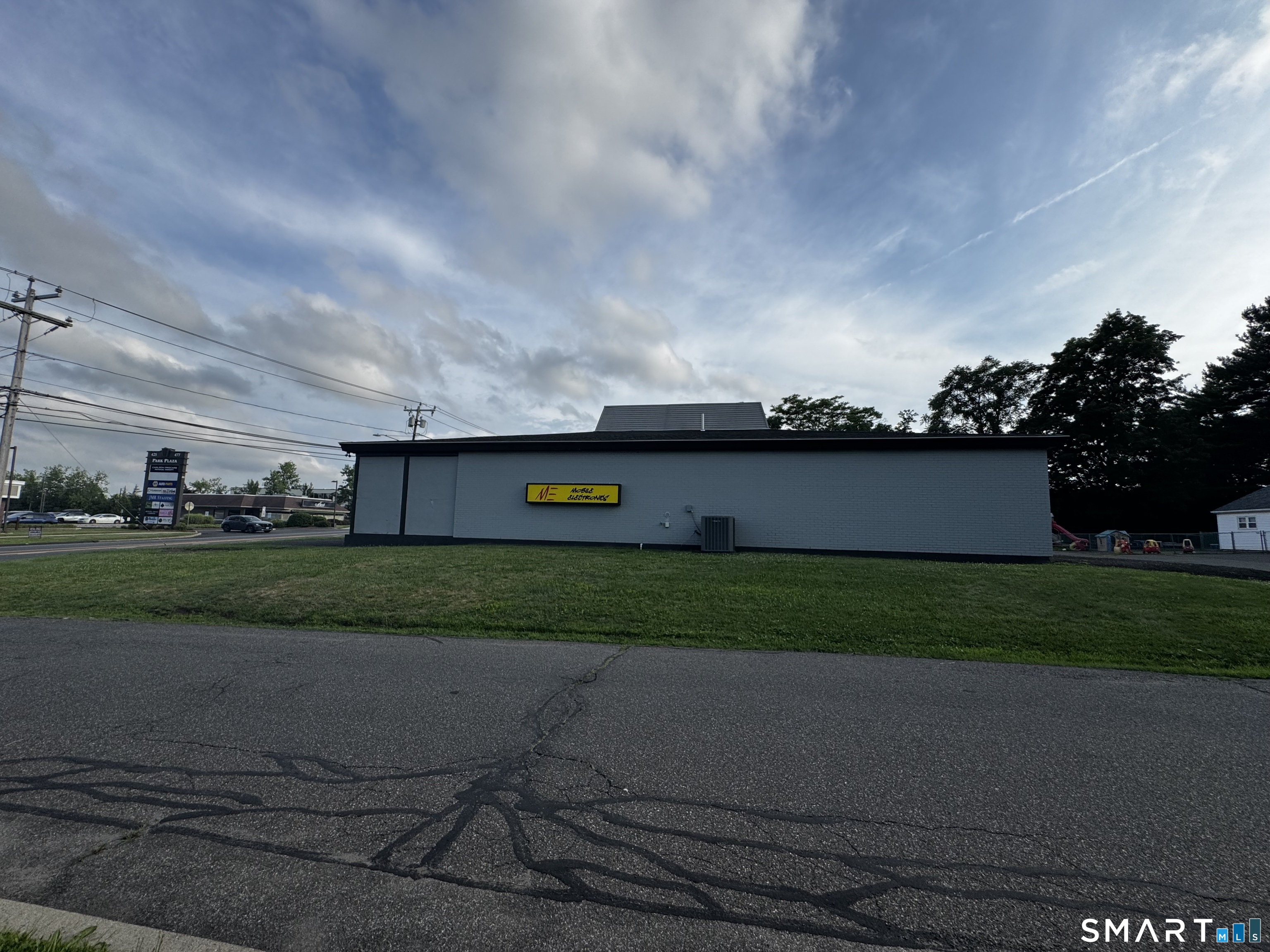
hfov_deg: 102.1
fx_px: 514
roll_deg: -1.5
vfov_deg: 85.7
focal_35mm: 14
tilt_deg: +6.3
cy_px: 476
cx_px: 635
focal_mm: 2.22
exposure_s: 1/1420
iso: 40
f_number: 2.2
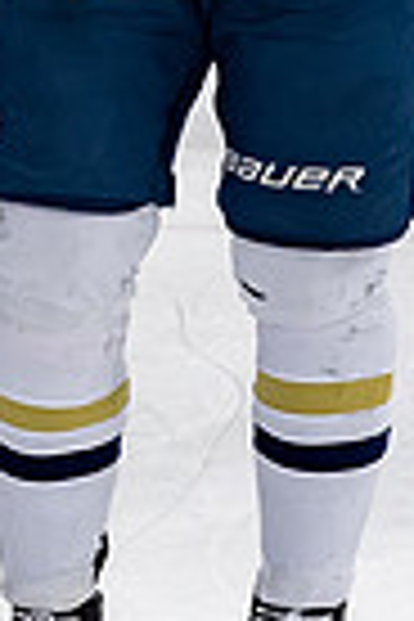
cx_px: -6
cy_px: -441
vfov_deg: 5.3
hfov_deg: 3.5
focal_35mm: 387
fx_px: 6675
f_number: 4
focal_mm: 50
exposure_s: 1/250
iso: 400
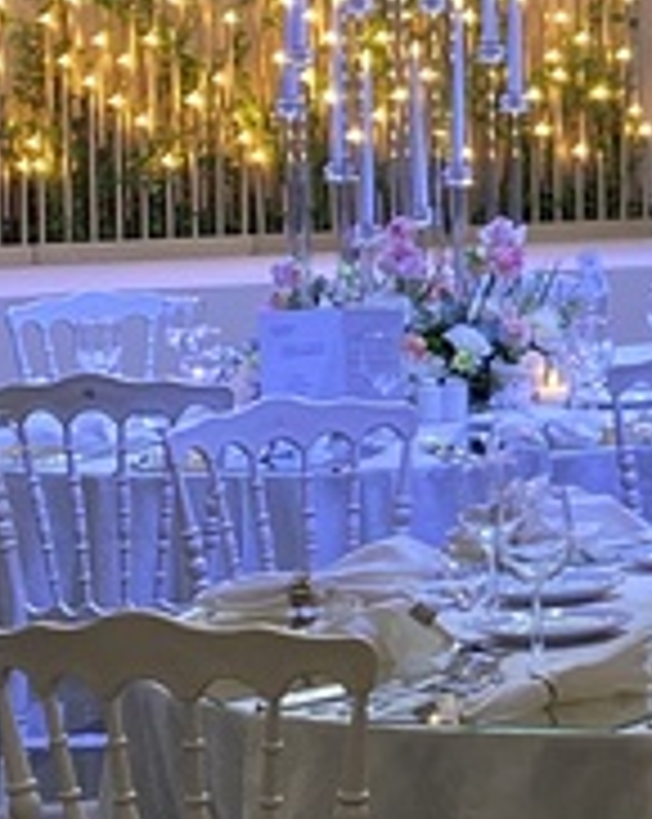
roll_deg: +1.9
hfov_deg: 9.2
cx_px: 1785
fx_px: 3458
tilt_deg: -2.6
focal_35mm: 143
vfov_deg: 13.4
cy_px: 158
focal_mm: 4.25
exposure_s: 1/50
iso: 125
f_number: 1.8
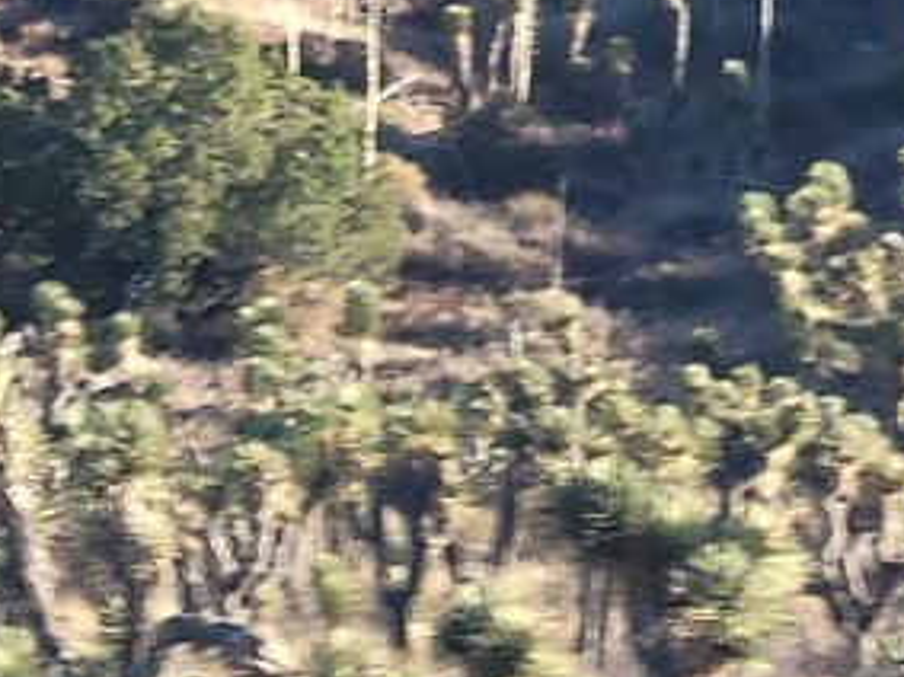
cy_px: 869
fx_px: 22658
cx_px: -380
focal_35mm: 868
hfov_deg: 2.3
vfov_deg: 1.7
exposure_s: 1/120
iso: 50
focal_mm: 30.6
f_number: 4.9
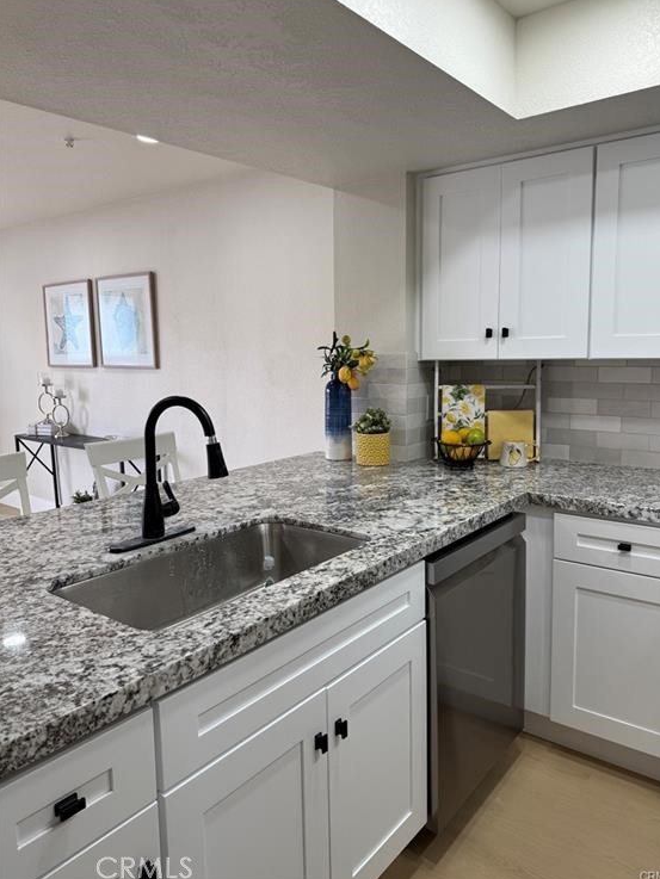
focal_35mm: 25
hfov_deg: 54.9
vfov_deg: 69.4
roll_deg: +0.2
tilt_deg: -6.0
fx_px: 635
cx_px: 341
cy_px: 427
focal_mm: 6.76
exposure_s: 1/120
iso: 80
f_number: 1.78
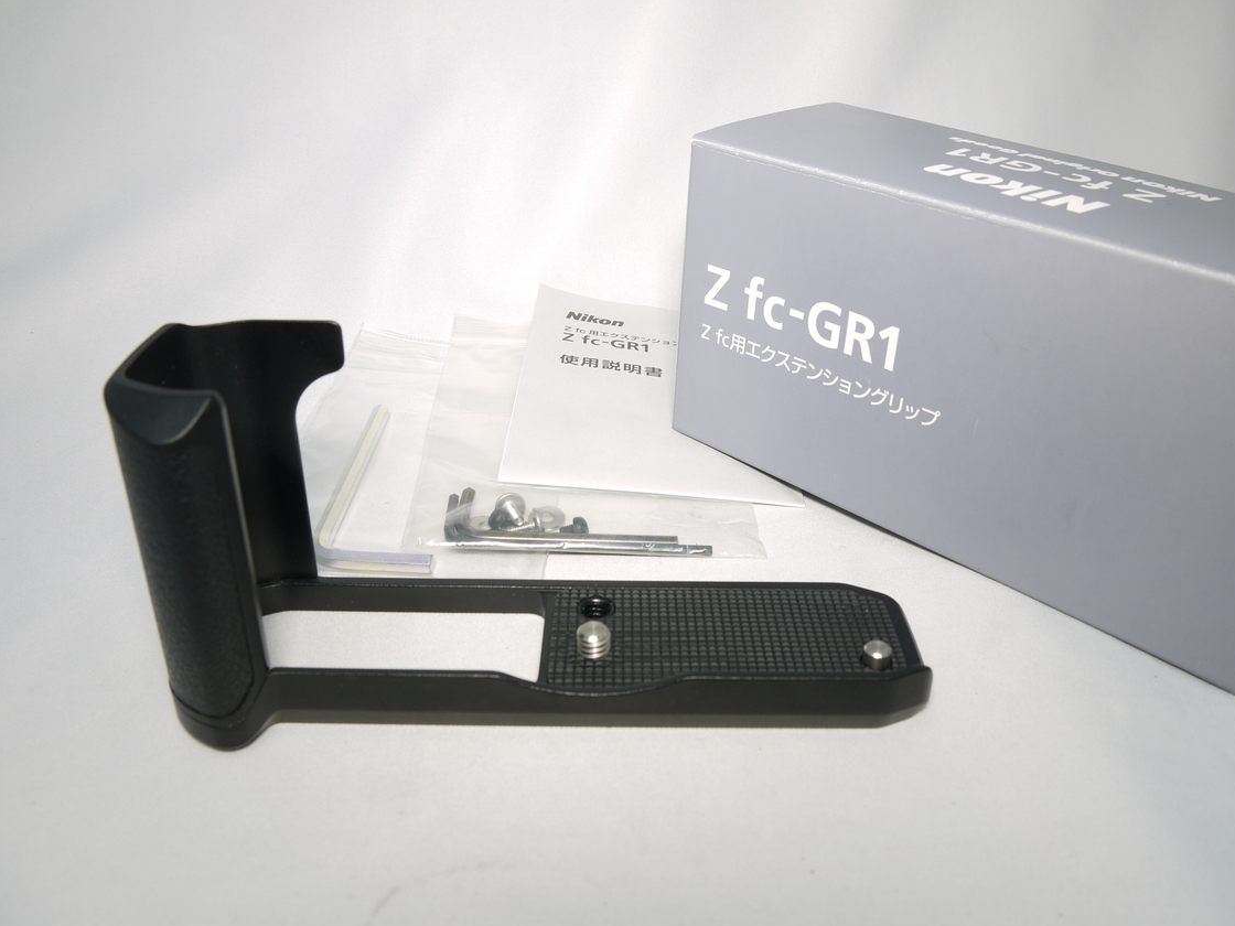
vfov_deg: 46.8
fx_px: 1070
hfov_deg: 59.9
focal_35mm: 30
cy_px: 459
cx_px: 643
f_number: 8
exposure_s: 1/13
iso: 100
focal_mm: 14
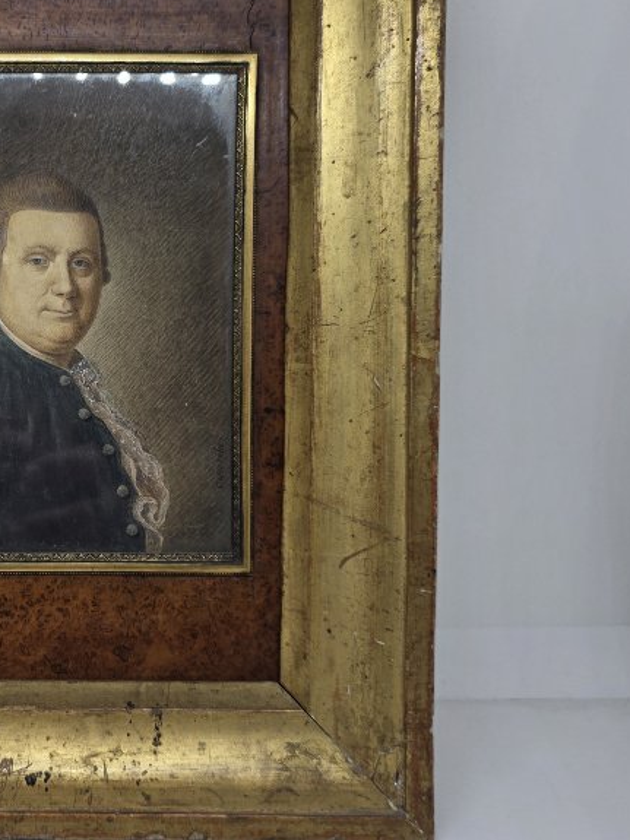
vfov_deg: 39.6
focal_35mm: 48
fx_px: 1165
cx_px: 45
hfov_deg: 28.9
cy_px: 386
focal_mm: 6.3
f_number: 1.7
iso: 32
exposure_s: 1/100
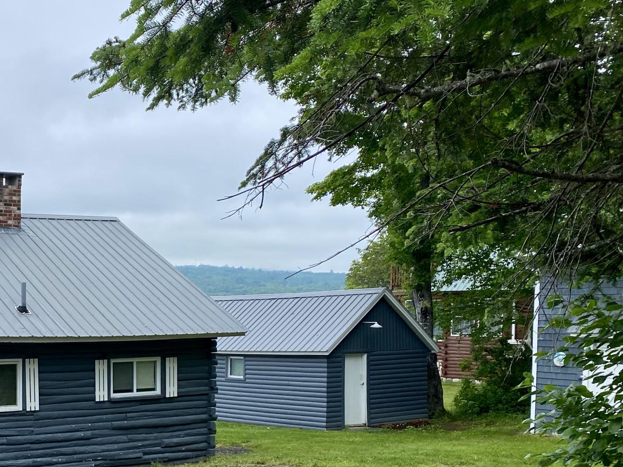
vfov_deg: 26.6
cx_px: 11
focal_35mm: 54
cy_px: 367
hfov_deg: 32.9
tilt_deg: -4.3
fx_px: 972
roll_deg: -0.7
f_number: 1.8
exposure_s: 1/1258
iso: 32
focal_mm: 4.25
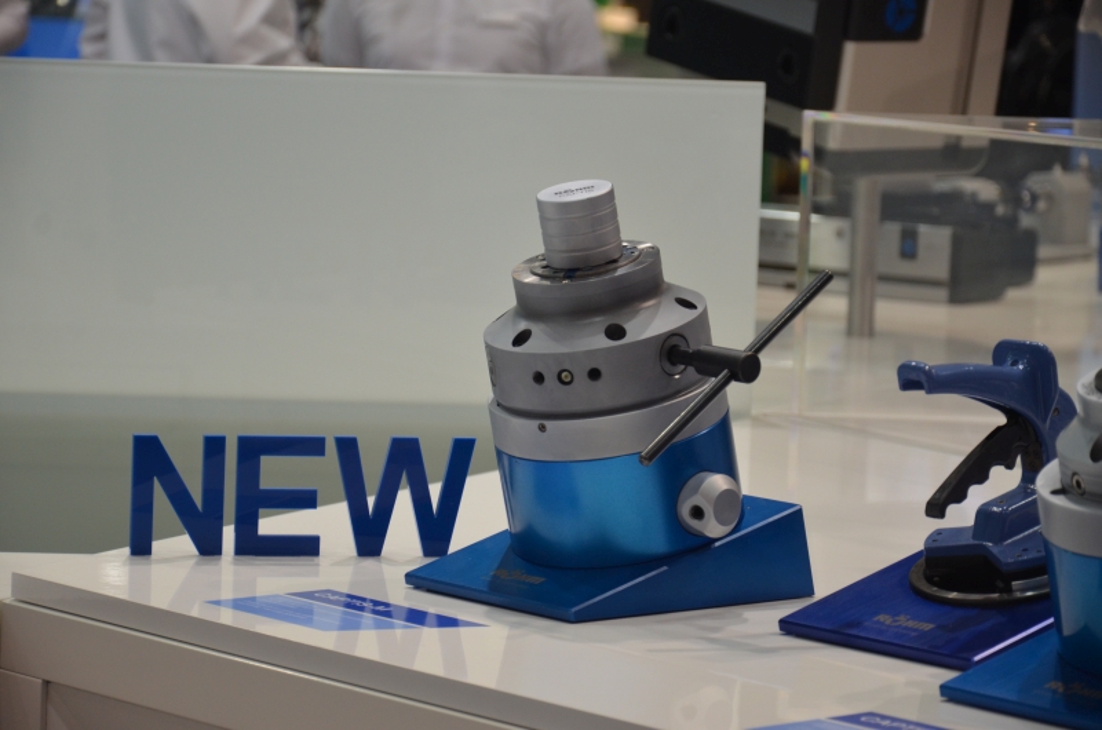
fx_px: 4216
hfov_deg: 14.9
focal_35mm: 138
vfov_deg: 9.9
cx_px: 551
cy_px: 365
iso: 800
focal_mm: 92
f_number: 5.6
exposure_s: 1/200
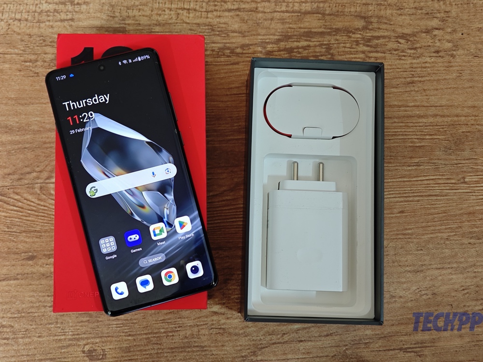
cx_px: 242
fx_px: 642
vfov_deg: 31.5
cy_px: 181
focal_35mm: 46
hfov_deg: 41.2
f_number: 1.6
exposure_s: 1/50
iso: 200
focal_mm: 6.55
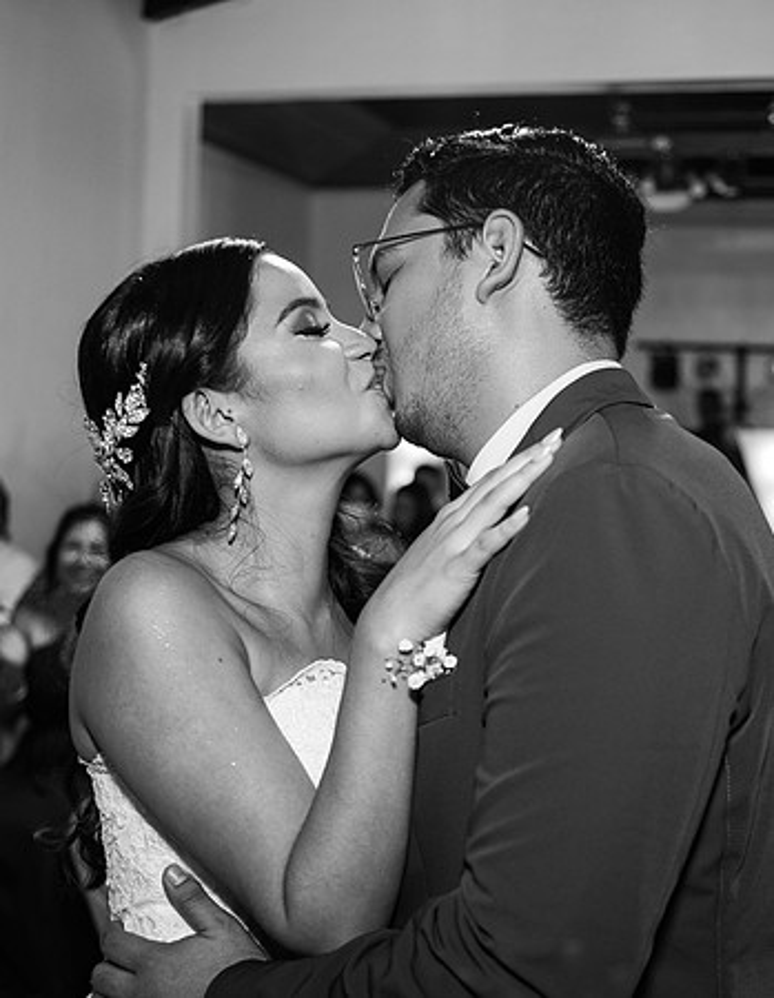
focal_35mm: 50
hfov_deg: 29.6
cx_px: 522
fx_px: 1454
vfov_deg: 37.9
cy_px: 499
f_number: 2.8
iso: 1000
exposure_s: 1/125
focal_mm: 35
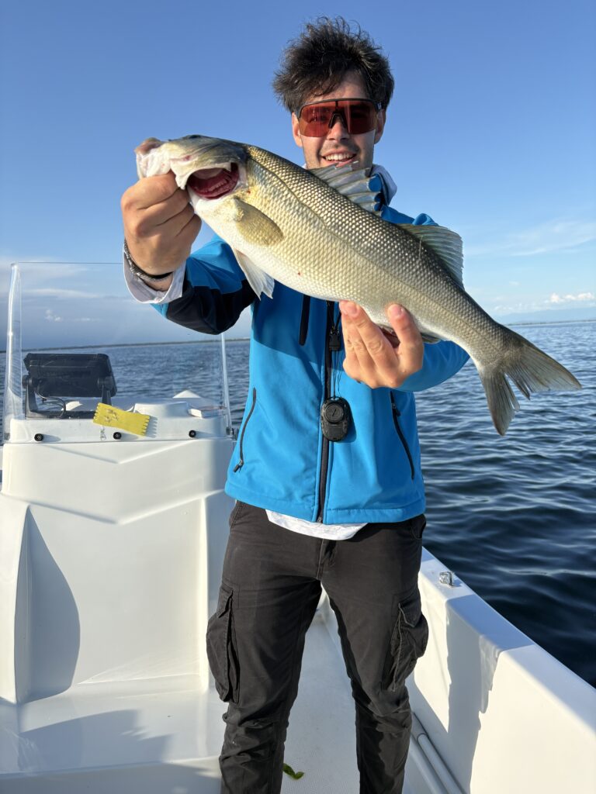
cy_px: 397
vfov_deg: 67.3
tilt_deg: -4.6
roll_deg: +3.0
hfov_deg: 53.1
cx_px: 298
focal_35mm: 26
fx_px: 597
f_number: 1.6
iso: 50
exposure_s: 1/2075
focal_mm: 5.96
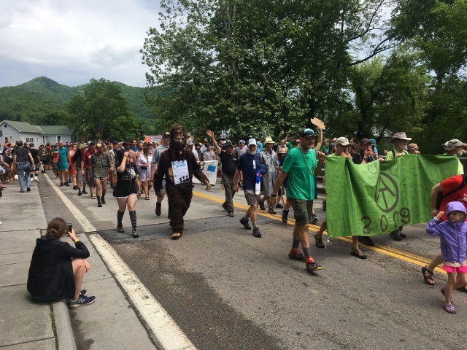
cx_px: 234
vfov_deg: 48.2
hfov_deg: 61.7
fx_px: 391
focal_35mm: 29
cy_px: 175
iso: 25
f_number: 2.2
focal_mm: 4.15
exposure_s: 1/1451
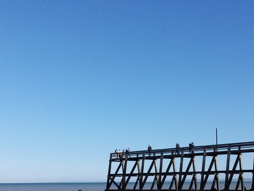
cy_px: 177
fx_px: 426
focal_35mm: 58
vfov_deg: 24.4
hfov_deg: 33.2
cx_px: 133
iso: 112
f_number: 1.8
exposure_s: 1/2392
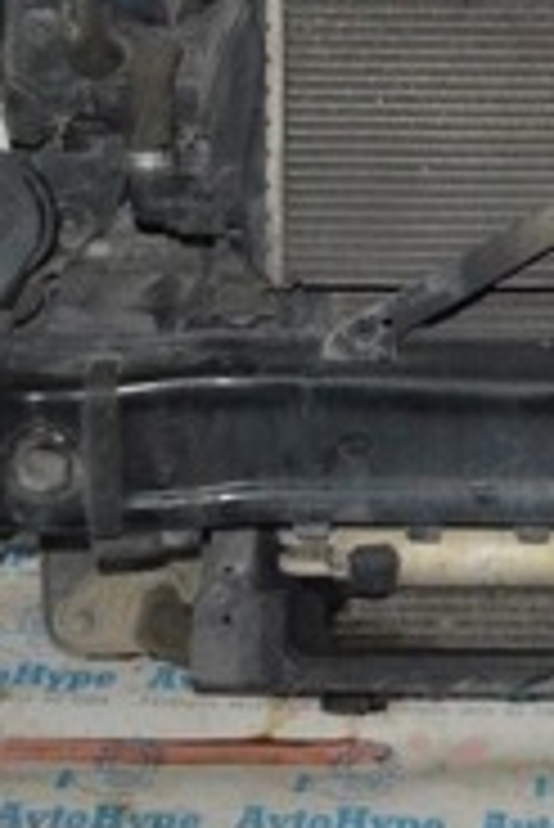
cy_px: -97
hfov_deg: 11.1
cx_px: 770
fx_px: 2758
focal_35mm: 120
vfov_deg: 16.5
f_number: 3.8
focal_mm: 23
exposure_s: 1/60
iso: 3200
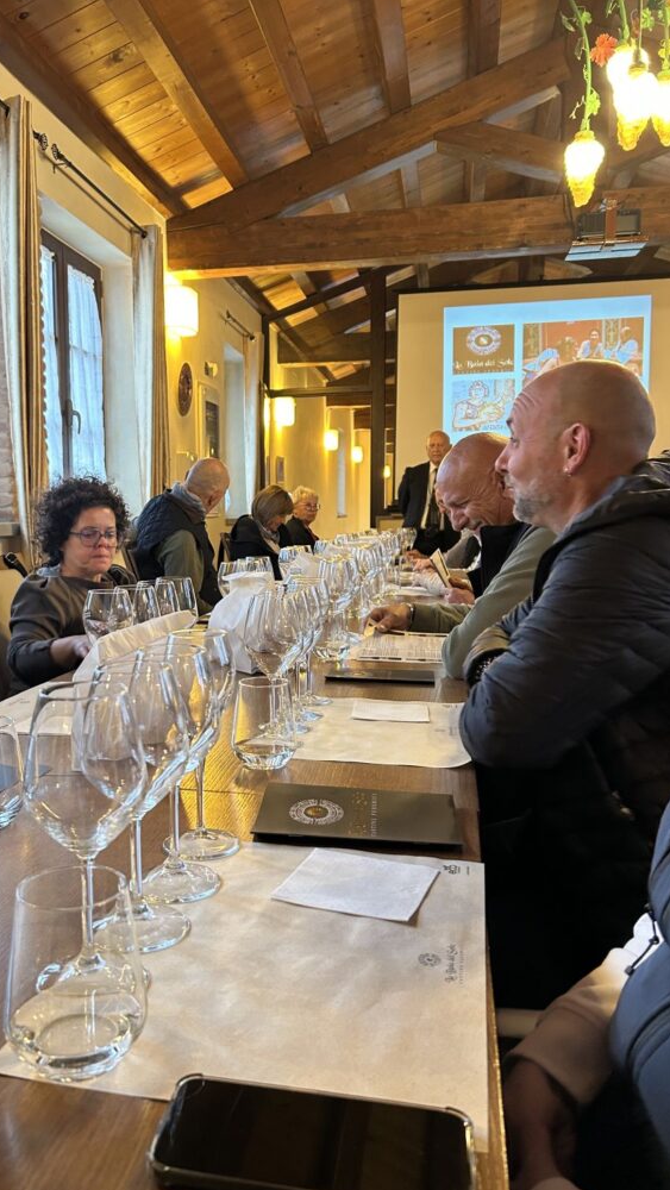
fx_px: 915
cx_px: 239
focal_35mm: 29
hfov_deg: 39.9
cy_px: 589
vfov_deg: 66.1
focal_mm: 5.7
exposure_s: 1/50
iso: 200
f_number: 1.5
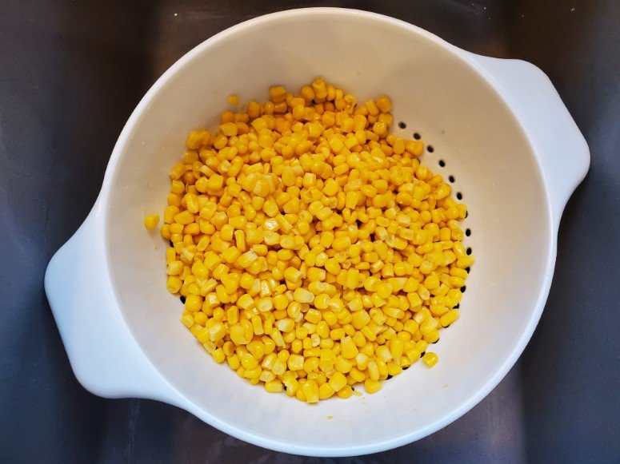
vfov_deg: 53.1
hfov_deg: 67.3
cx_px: 310
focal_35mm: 26
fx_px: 466
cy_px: 232
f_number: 2.4
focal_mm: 4.3
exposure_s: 1/120
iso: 200
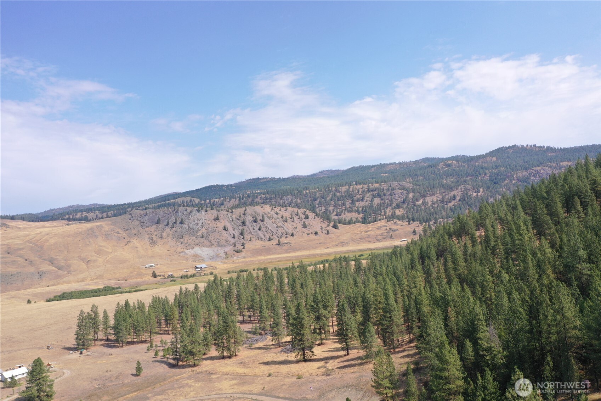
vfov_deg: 46.4
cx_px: 300
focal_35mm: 28
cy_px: 200
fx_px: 467
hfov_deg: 65.5
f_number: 5.6
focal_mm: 10.26
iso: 100
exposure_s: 1/320
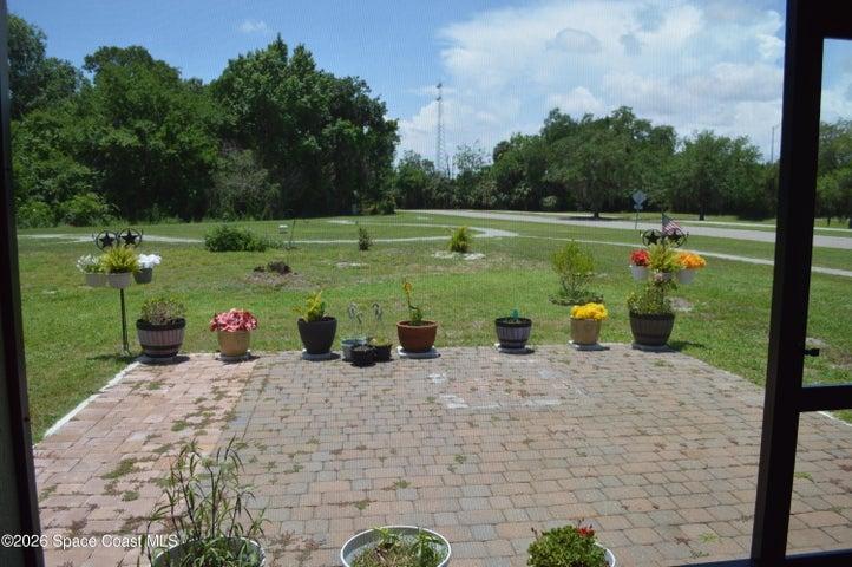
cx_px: 426
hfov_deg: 67.4
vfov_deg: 47.8
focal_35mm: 27
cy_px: 284
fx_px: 638
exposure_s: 1/800
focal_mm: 18
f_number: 3.5
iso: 100
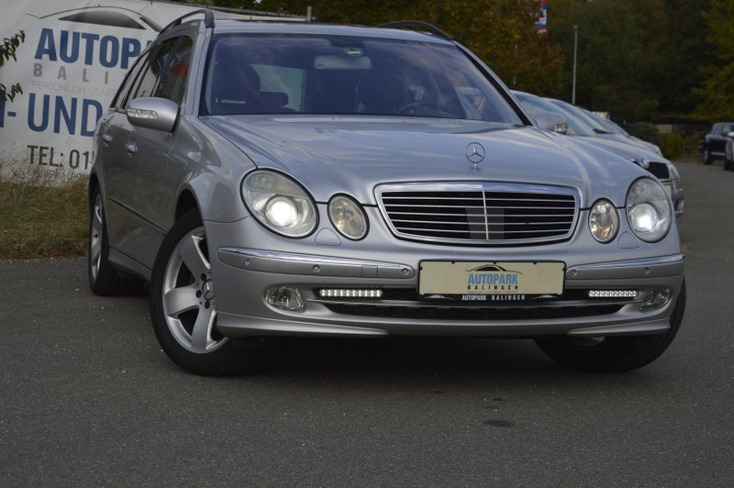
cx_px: 367
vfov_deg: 17.5
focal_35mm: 78
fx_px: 1589
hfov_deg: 26.0
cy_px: 244
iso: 100
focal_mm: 52
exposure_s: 1/250
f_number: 8
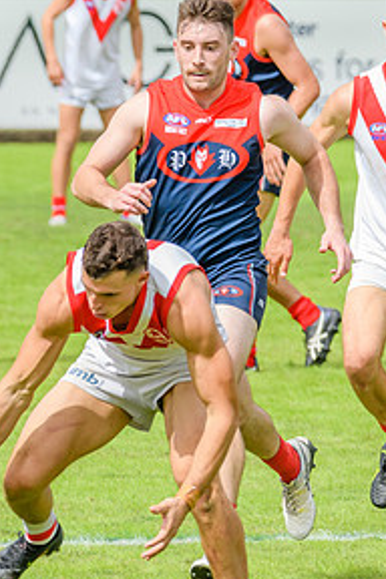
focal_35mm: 772
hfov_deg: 1.8
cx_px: 112
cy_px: 495
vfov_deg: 2.7
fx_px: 12415
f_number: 10
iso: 800
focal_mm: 300
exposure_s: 1/1600
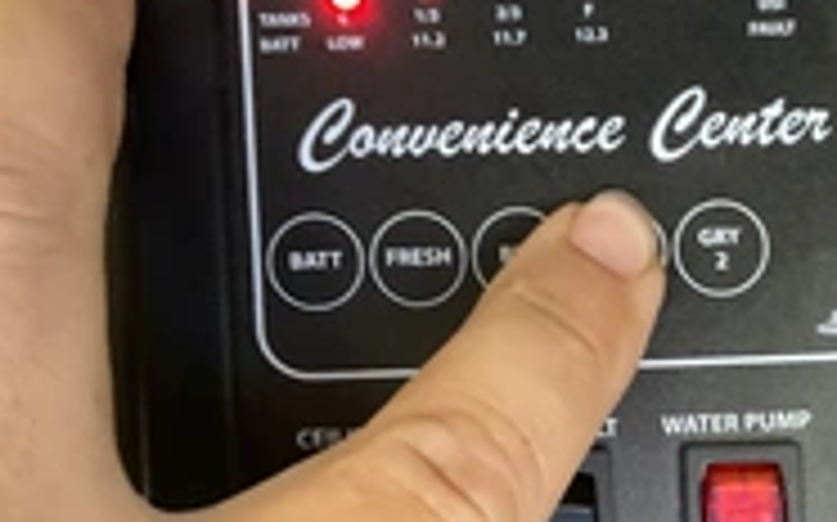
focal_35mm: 66
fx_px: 1505
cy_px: 500
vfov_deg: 19.2
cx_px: 711
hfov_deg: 30.1
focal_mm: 3
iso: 320
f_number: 1.8
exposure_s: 1/30
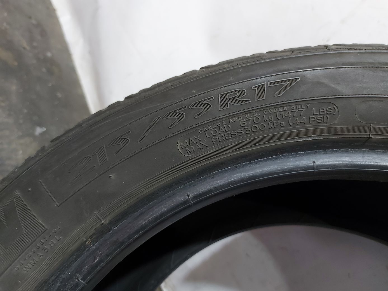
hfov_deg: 71.6
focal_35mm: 24
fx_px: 269
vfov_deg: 56.8
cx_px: 194
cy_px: 146
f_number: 1.8
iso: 250
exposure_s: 1/50
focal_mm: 5.23
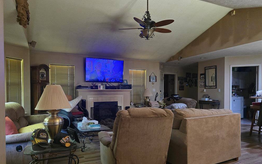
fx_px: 178
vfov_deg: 49.1
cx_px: 128
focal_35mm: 25
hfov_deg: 72.5
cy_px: 93
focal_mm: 6.3
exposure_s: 1/60
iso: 1000
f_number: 1.7
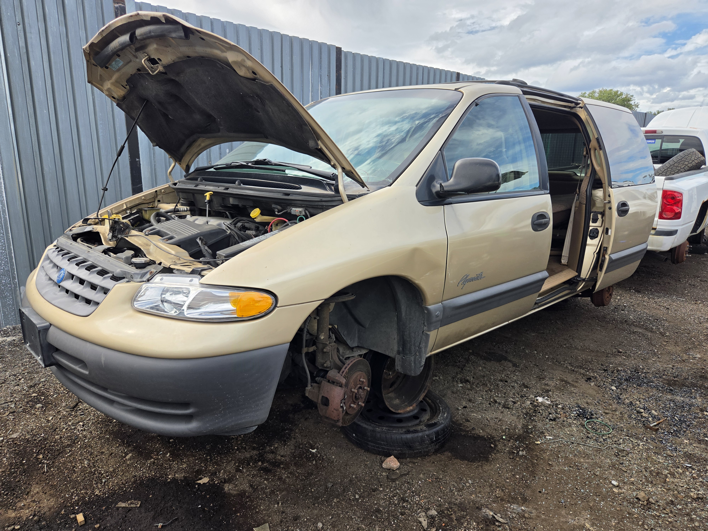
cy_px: 266
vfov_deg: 58.9
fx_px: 470
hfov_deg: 73.9
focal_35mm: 23
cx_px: 354
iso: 80
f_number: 1.8
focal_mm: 5.4
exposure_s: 1/2339
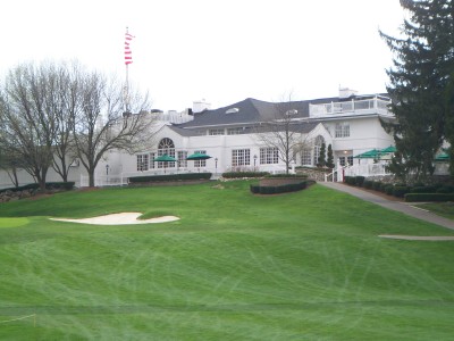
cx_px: 227
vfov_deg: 12.7
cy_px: 170
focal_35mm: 117
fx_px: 1534
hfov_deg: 16.8
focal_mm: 19.2
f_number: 4.4
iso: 80
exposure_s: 1/125
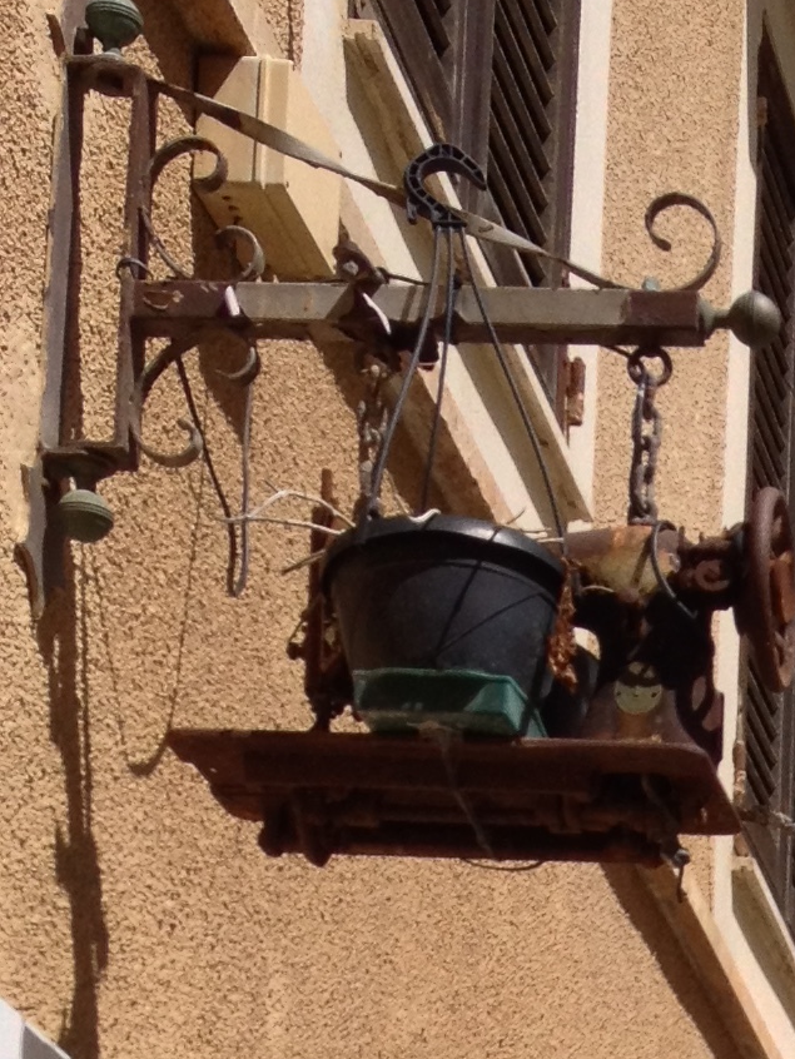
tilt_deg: +4.3
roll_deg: +0.7
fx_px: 4132
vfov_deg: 13.4
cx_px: 1531
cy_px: 1769
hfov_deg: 10.2
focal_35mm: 135
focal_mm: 4.28
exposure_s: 1/1783
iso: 50
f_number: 2.4
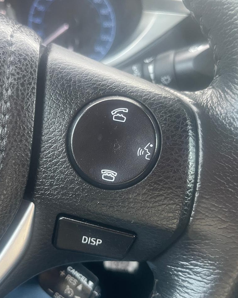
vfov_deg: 52.8
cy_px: 149
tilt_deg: -27.3
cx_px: 107
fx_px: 299
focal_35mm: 34
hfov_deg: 43.3
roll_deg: -3.0
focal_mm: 5.1
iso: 250
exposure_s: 1/60
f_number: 1.6
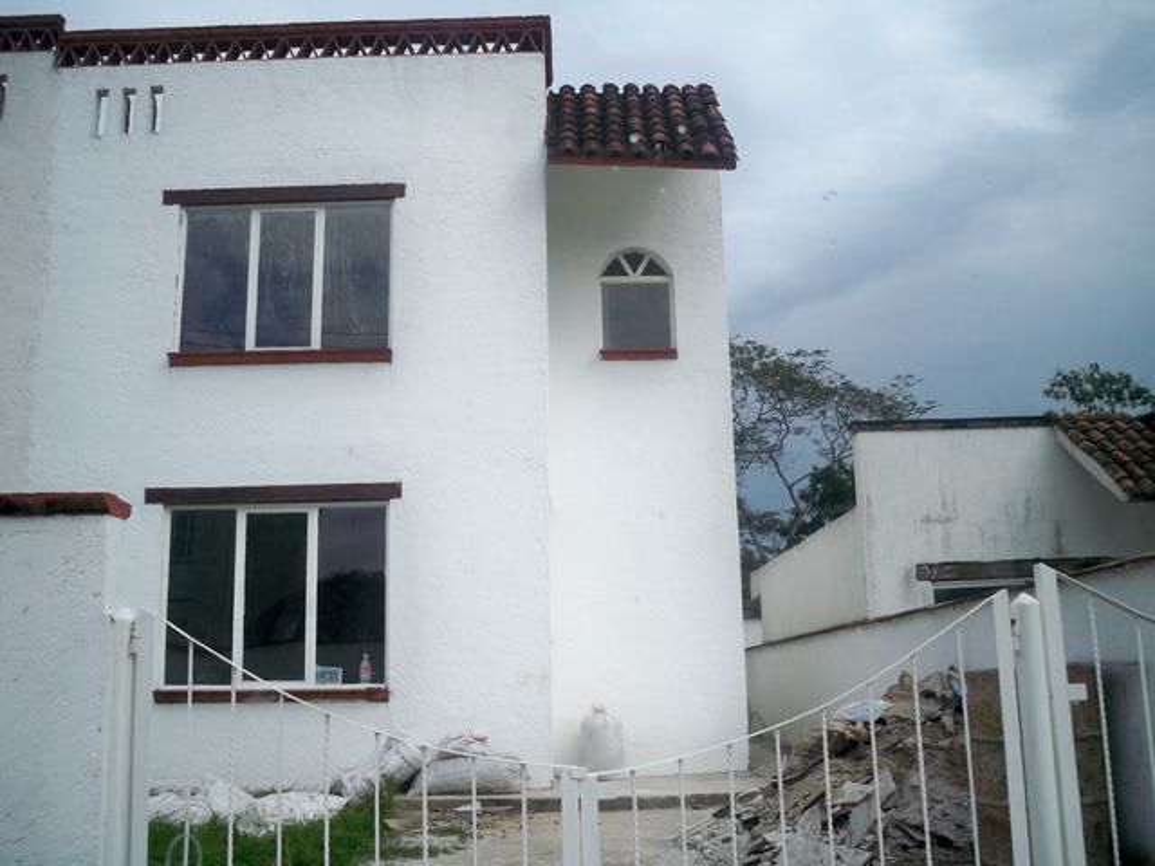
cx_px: 578
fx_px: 1168
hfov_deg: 52.6
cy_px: 433
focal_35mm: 35
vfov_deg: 40.7
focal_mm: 6.3
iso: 64
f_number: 3.1
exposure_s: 1/200
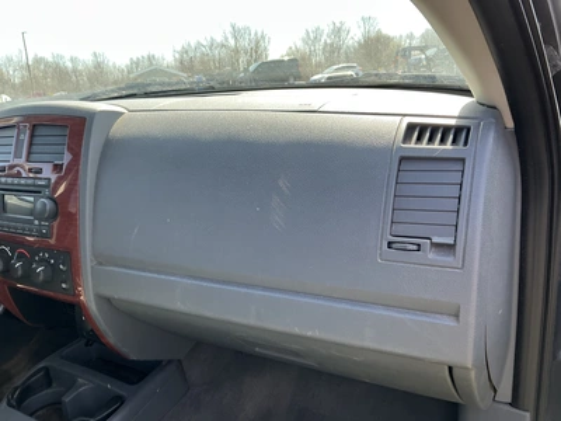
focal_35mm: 28
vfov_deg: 49.7
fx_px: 454
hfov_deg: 63.4
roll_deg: +3.3
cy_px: 210
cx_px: 280
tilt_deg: -13.4
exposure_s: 1/122
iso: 20
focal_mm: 3
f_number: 1.8
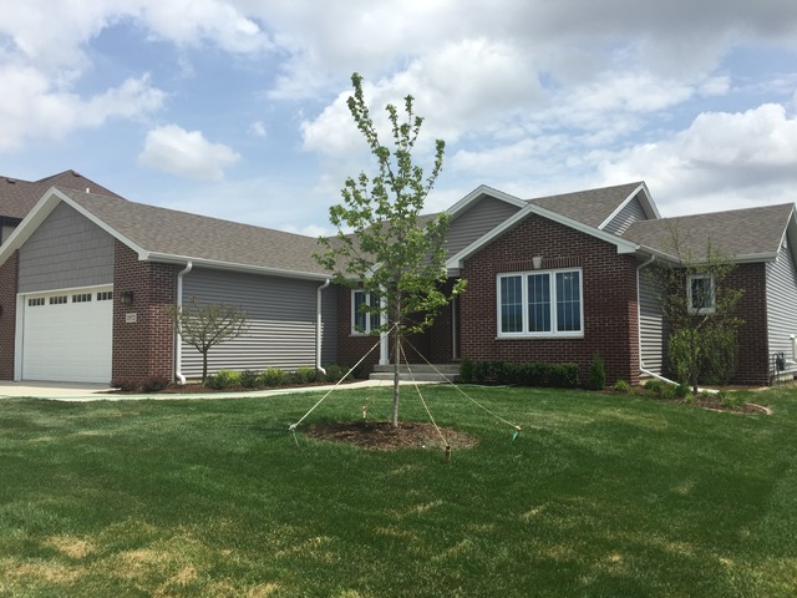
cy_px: 299
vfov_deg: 48.2
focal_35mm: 29
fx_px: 668
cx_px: 398
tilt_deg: +5.6
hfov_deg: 61.7
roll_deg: -0.4
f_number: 2.2
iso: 32
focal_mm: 4.15
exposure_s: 1/2475
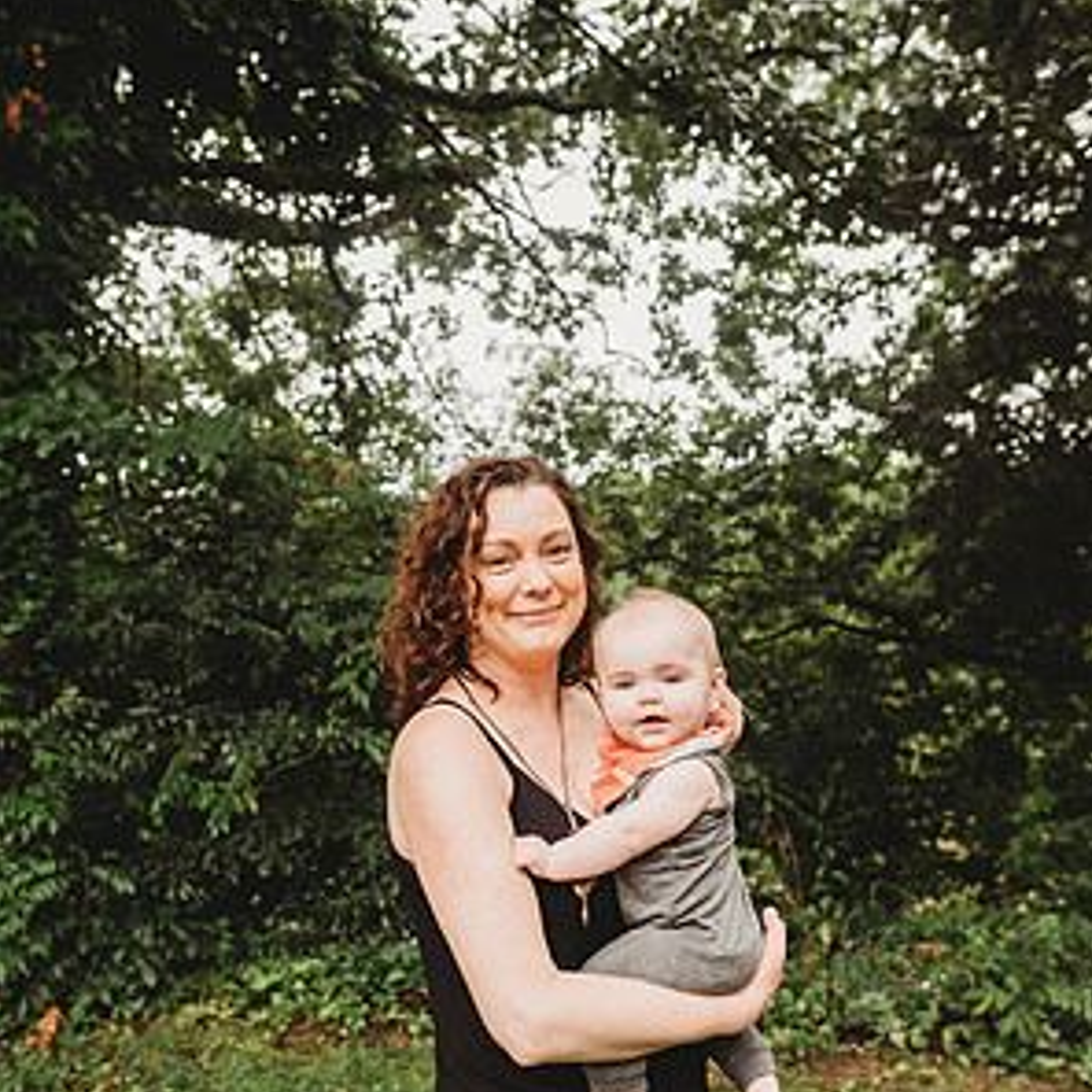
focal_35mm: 31
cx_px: 550
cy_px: 638
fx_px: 1106
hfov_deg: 52.5
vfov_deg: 52.3
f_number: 3.5
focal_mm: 24
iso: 400
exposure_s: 1/160
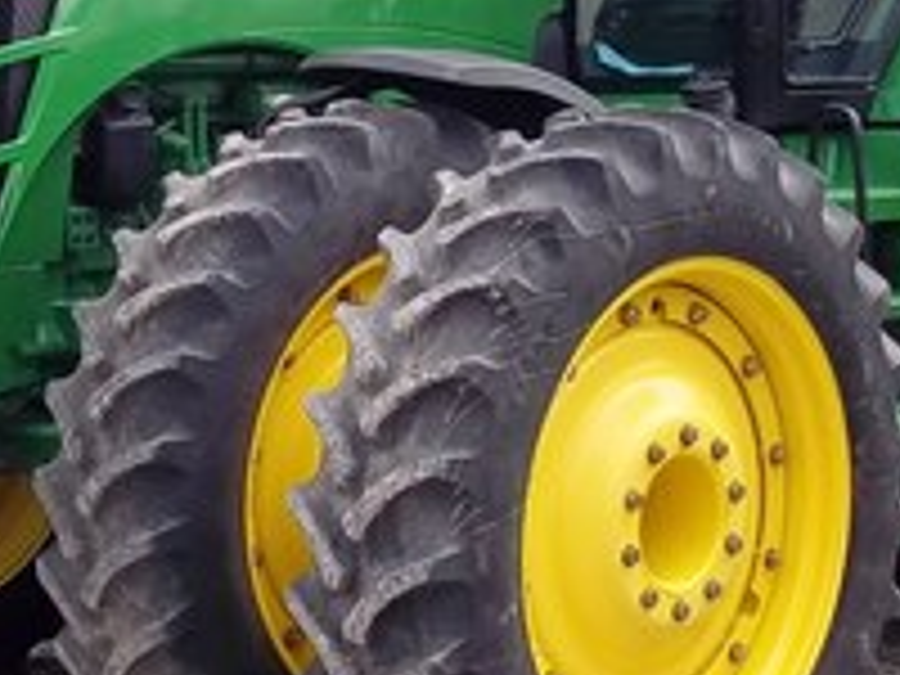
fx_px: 2548
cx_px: 351
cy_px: 189
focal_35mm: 98
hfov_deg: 20.0
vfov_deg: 15.0
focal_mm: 6.5
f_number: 8
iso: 80
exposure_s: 1/125
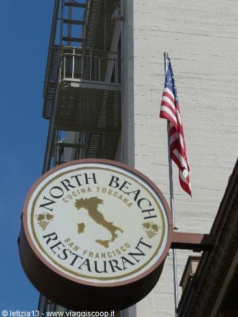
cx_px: 119
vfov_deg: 16.0
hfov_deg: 12.0
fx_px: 1128
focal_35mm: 123
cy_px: 158
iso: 100
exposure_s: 1/400
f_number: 8
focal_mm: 20.3
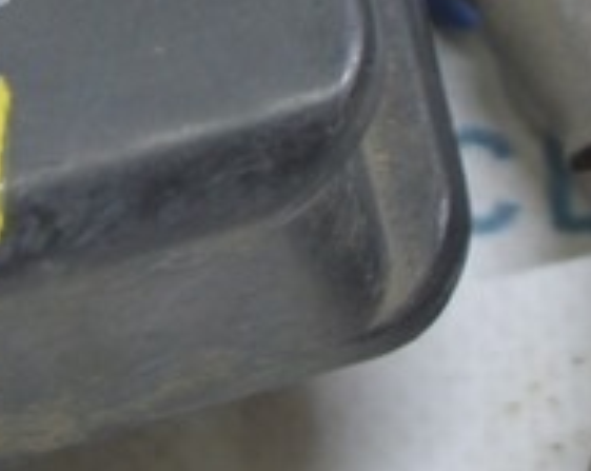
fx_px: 7415
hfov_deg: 4.6
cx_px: -98
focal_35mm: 425
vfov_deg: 3.6
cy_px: -141
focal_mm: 55
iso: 400
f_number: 5.6
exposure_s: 1/20
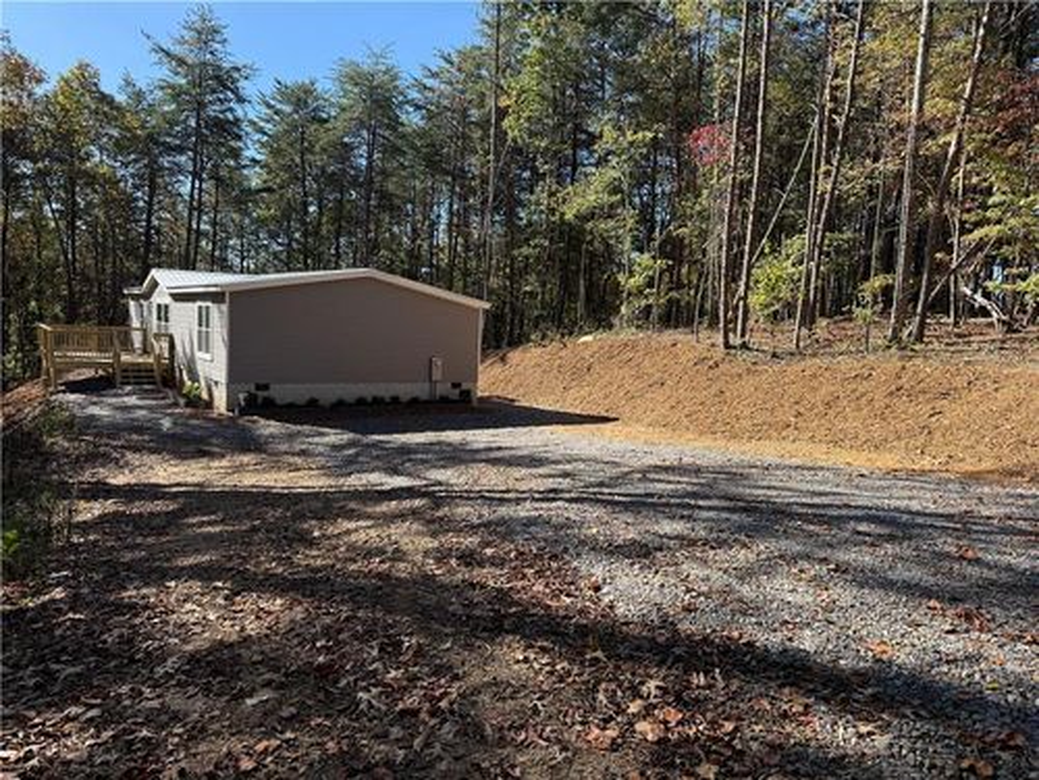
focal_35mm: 24
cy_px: 390
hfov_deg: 71.6
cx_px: 520
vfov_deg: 56.8
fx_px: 720
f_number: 1.78
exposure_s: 1/1855
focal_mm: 6.76
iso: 100
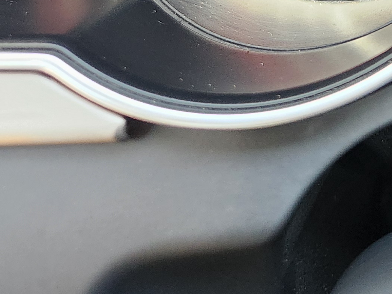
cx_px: 659
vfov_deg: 14.5
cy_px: -259
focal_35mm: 88
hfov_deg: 18.5
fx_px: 997
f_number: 1.8
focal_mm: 5.4
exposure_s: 1/120
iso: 400
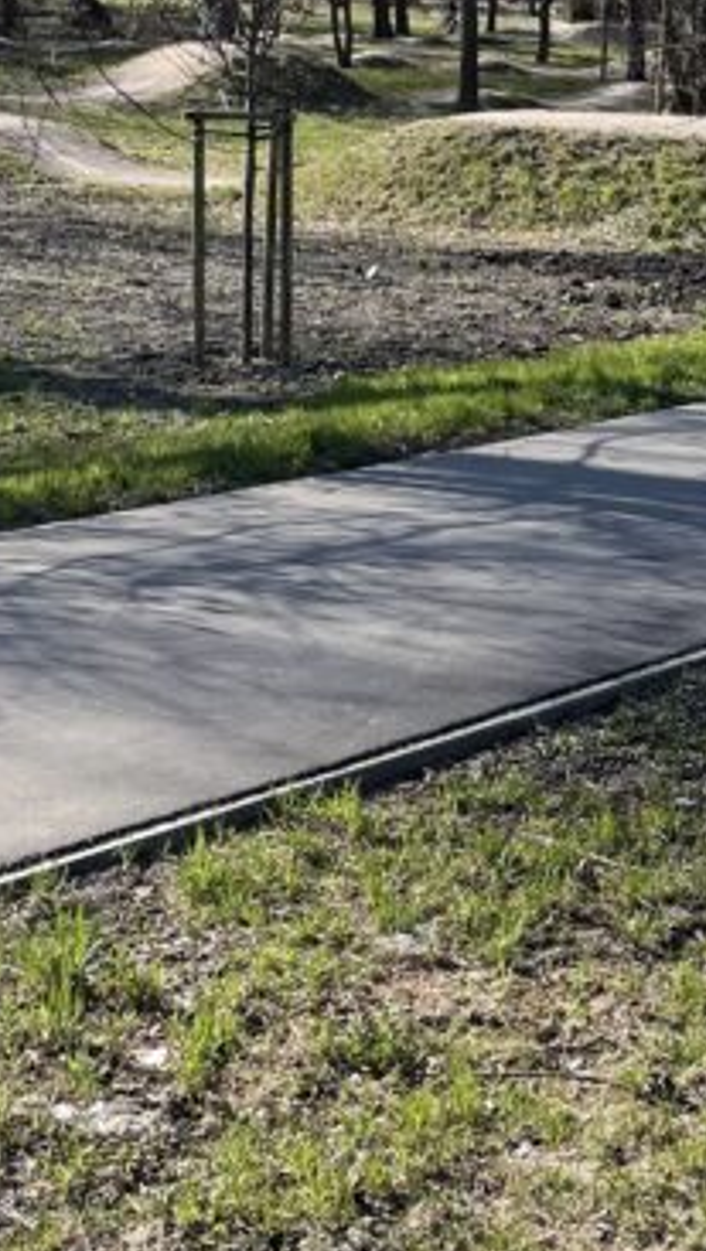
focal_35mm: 79
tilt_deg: -4.8
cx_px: 723
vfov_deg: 26.5
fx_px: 2624
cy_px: 307
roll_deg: -2.3
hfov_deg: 15.0
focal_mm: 4.2
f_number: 1.6
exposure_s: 1/2212
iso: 32
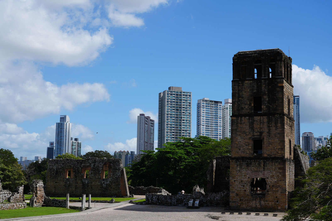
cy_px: 110
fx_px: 526
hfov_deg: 35.1
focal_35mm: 57
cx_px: 166
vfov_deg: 23.8
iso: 100
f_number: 10
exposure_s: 1/250
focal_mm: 57
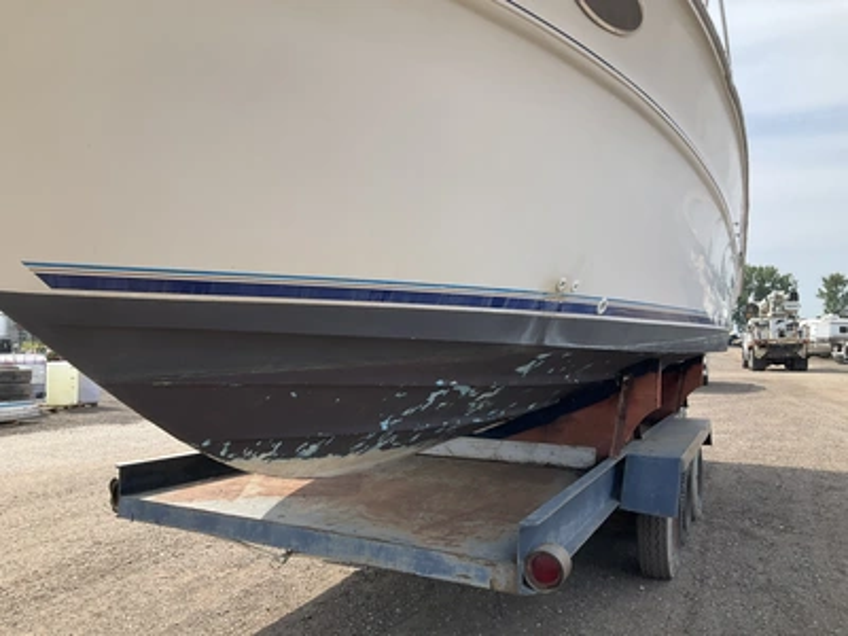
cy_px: 318
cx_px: 424
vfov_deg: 48.2
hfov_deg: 61.7
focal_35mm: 29
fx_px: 710
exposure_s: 1/929
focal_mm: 3
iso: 25
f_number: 1.8
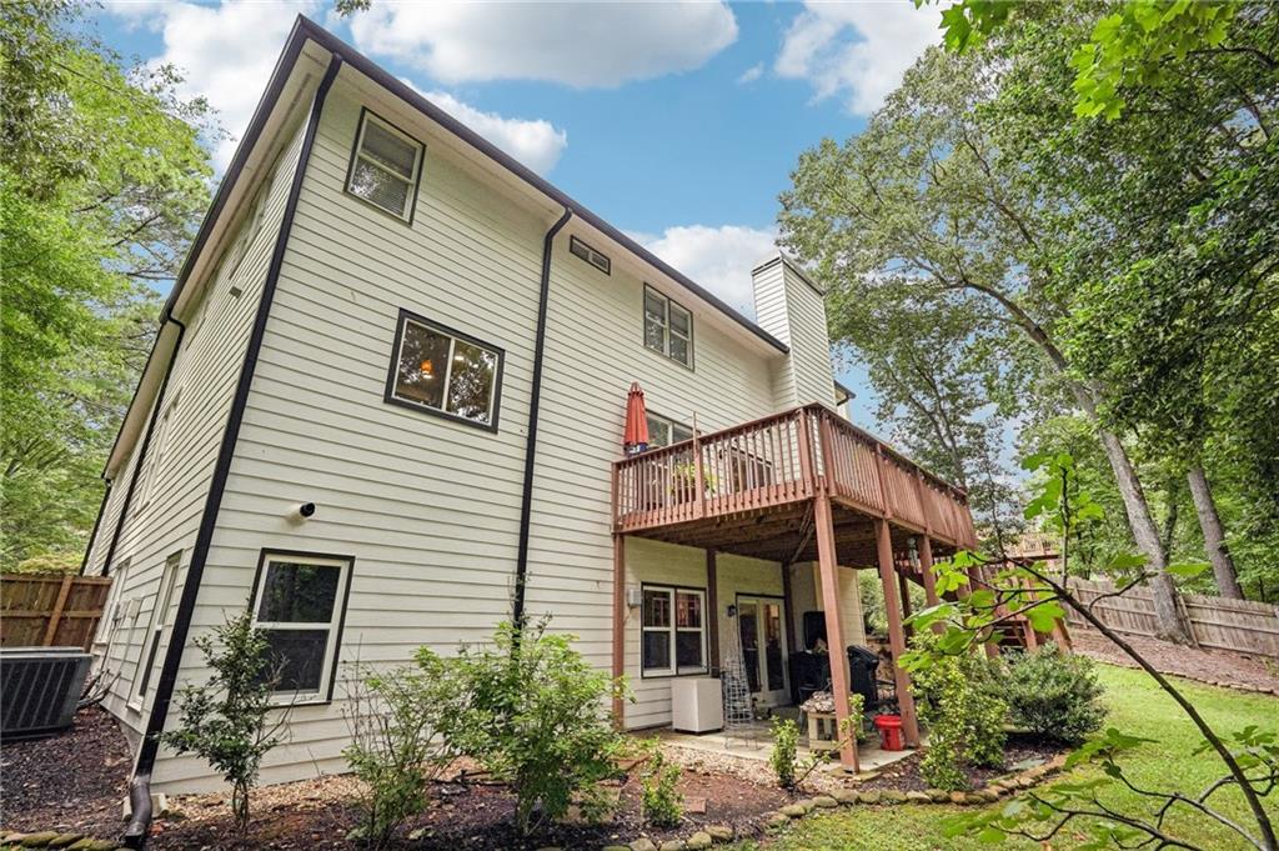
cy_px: 426
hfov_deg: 96.8
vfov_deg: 73.7
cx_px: 640
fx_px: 568
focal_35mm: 16
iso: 800
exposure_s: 1/1250
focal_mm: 16
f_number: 8
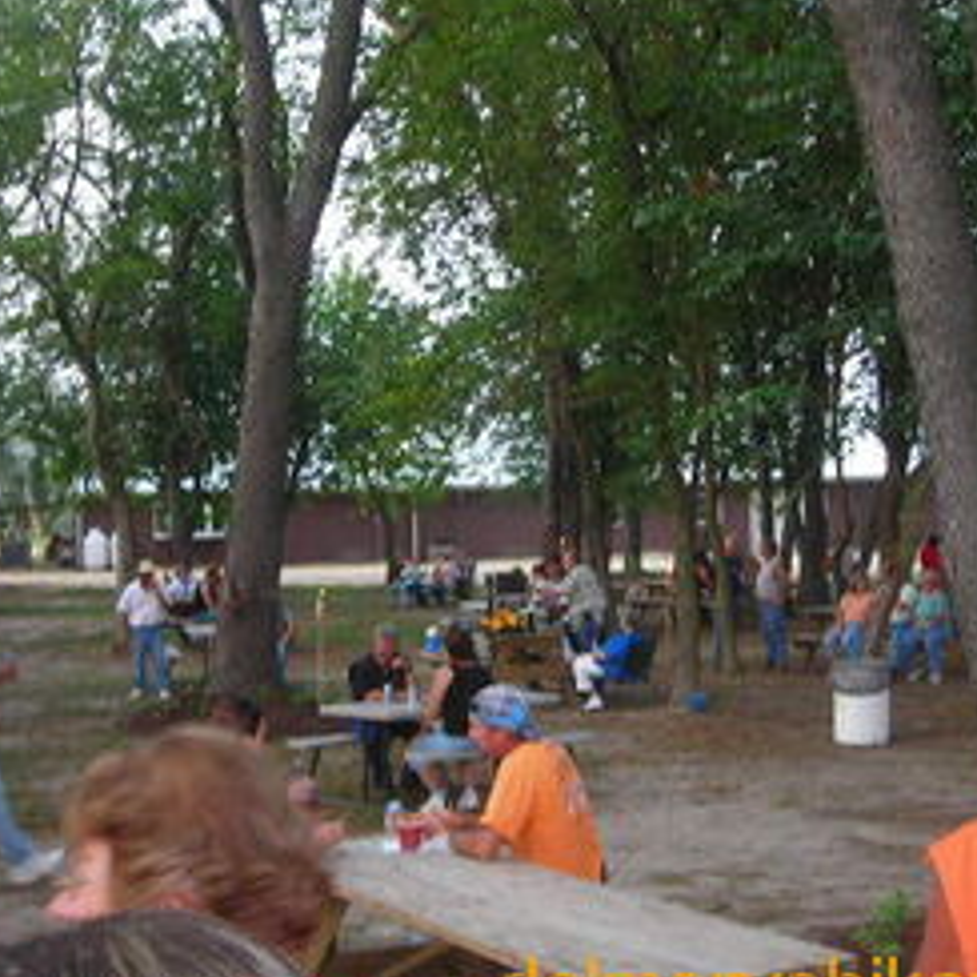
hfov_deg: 31.0
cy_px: 420
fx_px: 1756
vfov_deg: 31.0
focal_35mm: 55
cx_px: 416
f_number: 3.2
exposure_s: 1/30
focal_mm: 6.3
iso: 62
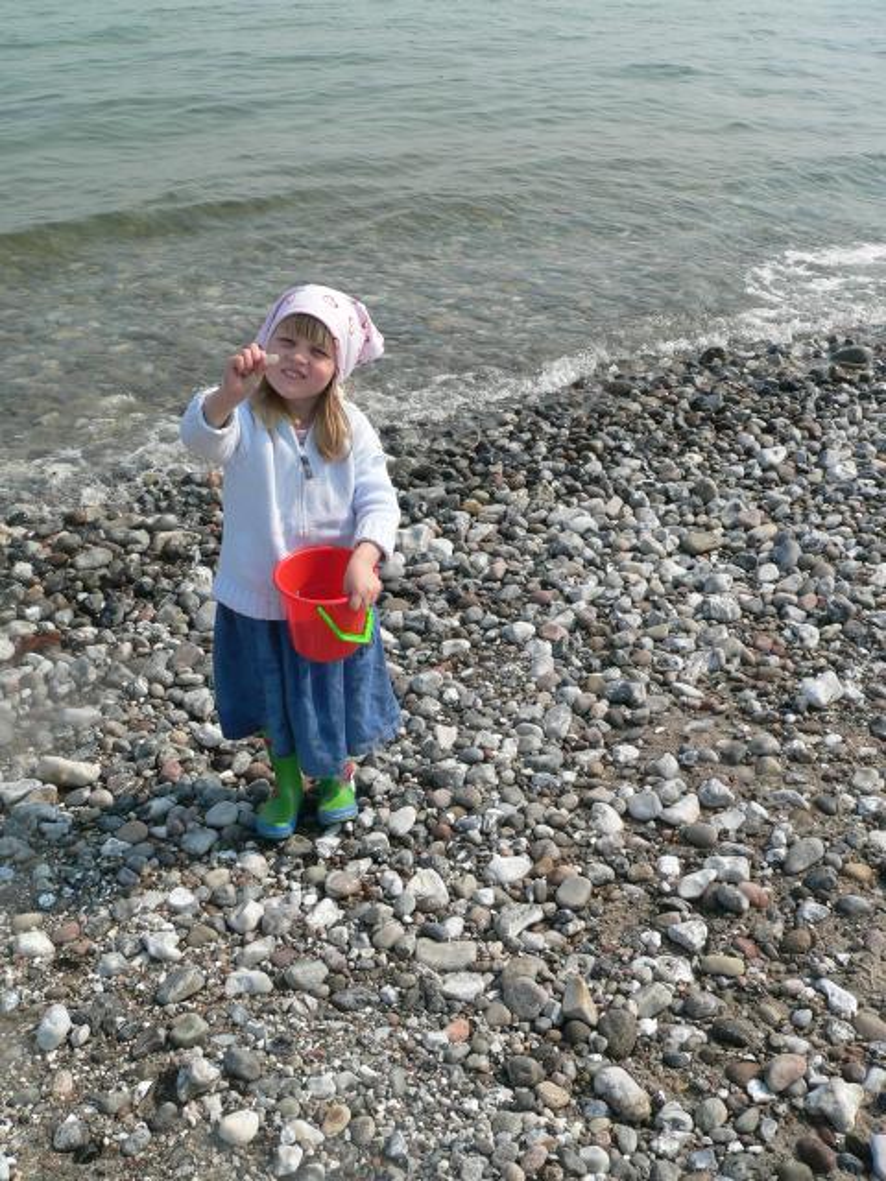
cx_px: 443
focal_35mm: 36
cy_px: 590
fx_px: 1229
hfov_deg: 39.7
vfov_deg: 51.4
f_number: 4.6
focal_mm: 6
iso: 80
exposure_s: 1/500
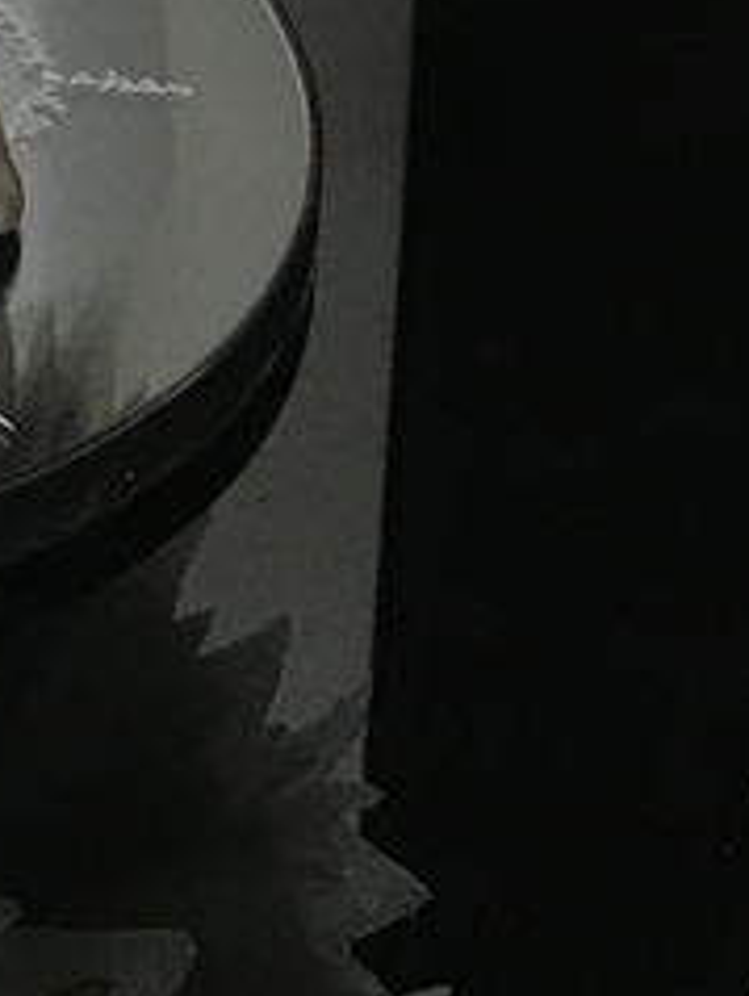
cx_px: -992
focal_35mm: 146
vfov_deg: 11.3
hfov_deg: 9.2
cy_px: -1373
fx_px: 4205
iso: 40
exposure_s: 1/30
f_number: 2.2
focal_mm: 4.15
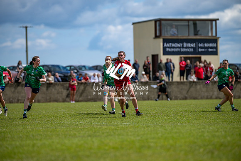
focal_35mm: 220
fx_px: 1473
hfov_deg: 9.4
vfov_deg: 6.2
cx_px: 120
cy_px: 80
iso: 140
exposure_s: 1/6400
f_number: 2.8
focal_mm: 220
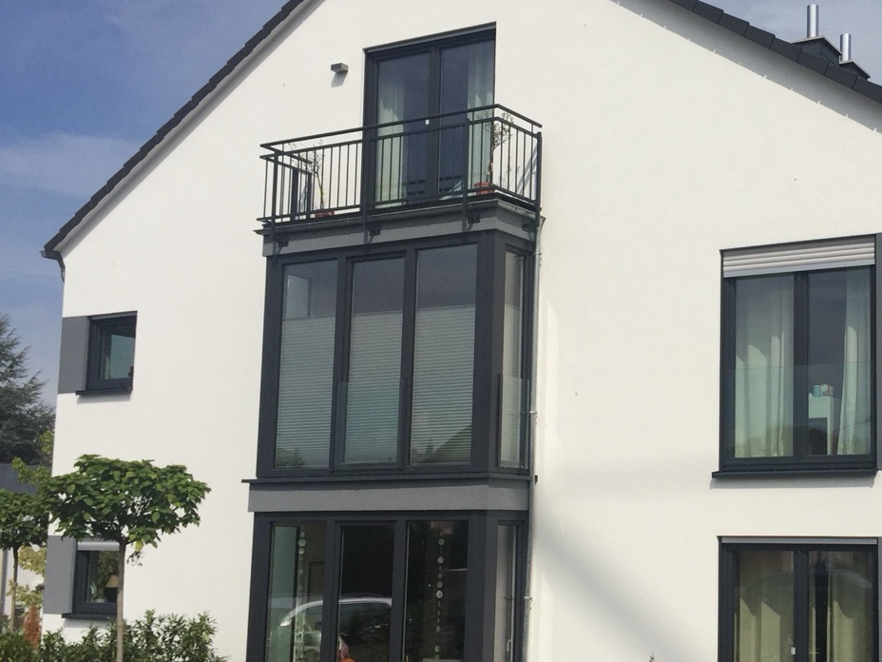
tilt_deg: +5.5
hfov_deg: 36.4
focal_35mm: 50
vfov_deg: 29.0
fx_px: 1274
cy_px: 399
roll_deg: -1.7
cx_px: 752
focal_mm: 4.15
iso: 32
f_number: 2.2
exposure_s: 1/4405
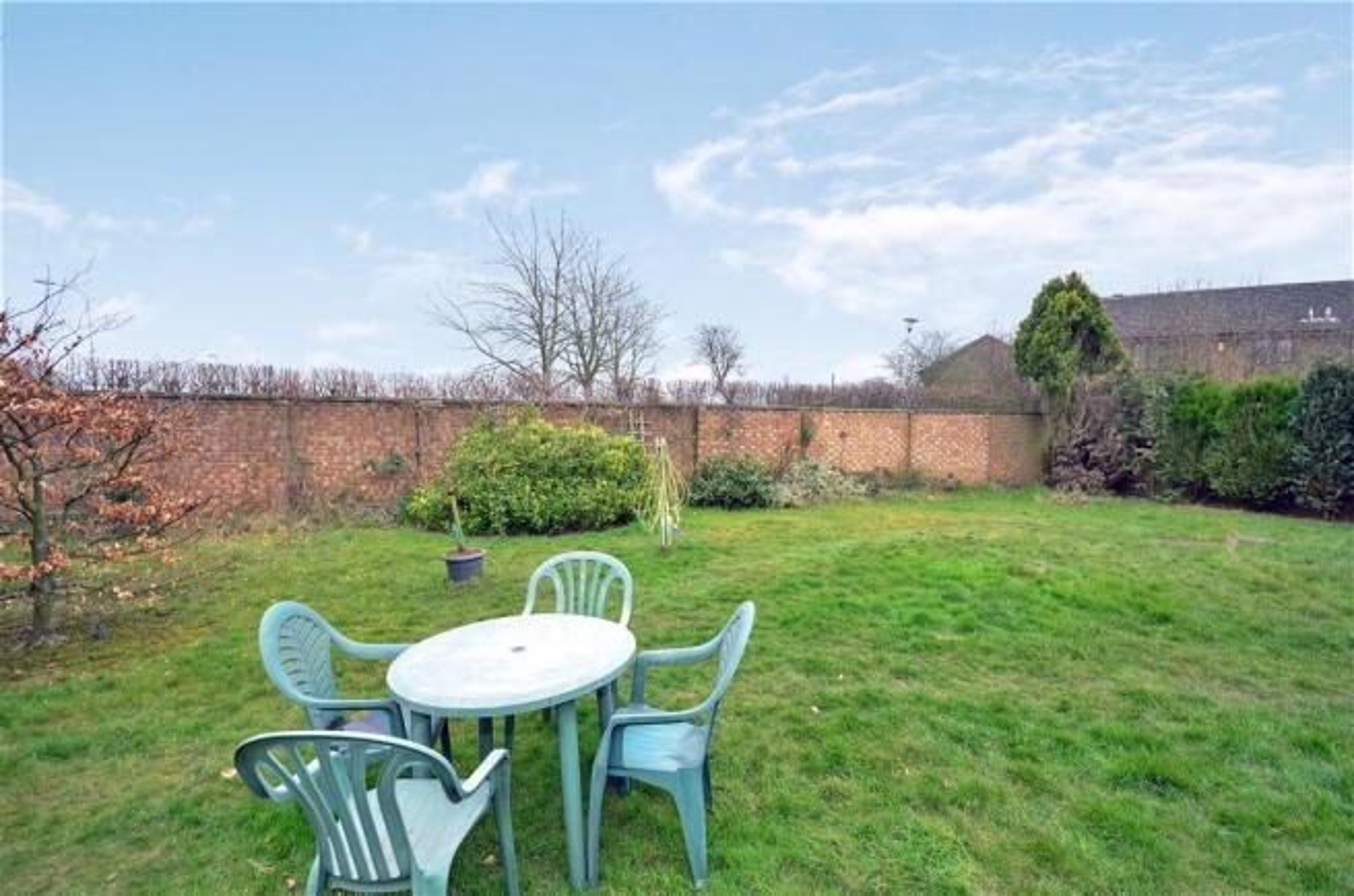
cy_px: 448
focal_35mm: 15
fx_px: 563
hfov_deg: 100.5
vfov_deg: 77.0
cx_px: 677
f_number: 6.3
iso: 200
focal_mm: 10
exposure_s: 1/25
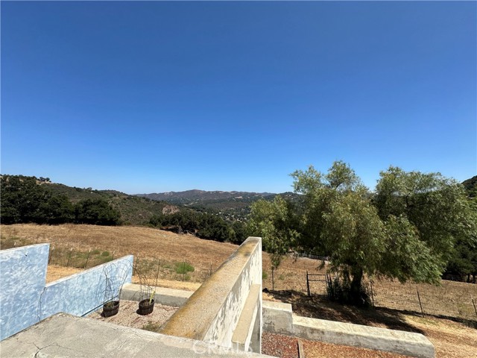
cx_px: 238
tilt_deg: +7.0
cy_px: 179
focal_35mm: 14
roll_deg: -0.5
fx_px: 193
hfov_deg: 102.1
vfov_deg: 85.7
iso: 50
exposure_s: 1/2174
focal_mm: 2.22
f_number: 2.2
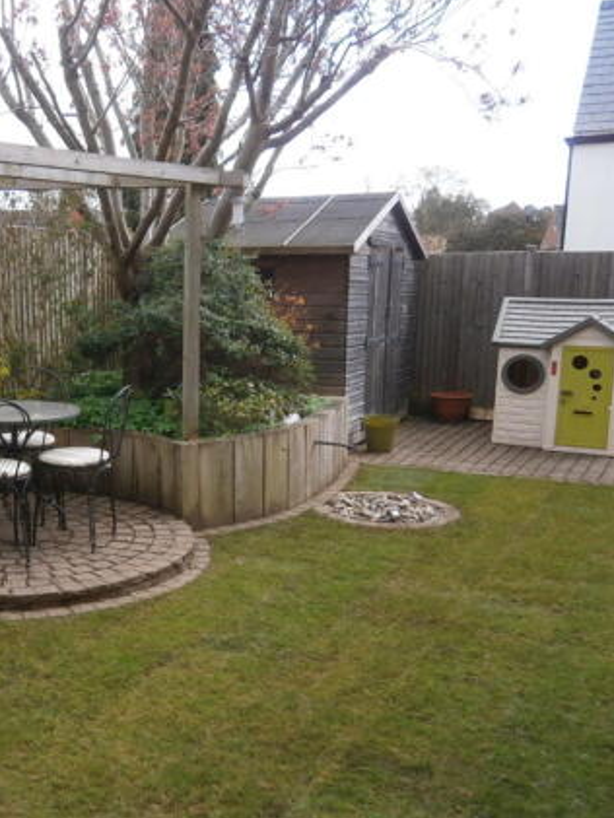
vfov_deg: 51.3
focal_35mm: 36
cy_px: 419
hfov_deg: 37.8
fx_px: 851
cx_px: 96
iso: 80
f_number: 2.8
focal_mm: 4.7
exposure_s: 1/200
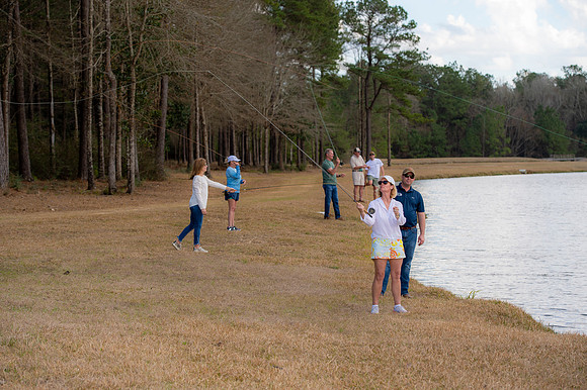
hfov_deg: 21.5
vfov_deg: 14.4
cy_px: 195
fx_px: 1548
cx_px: 294
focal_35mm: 95
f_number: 5
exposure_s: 1/250
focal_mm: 95
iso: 100
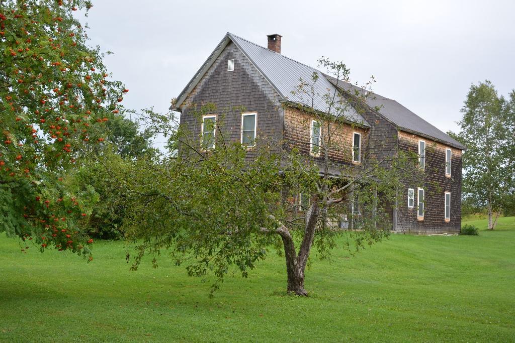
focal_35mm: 48
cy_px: 172
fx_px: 687
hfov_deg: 41.1
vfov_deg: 28.1
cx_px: 258
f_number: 6.3
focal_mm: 32
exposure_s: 1/160
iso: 200
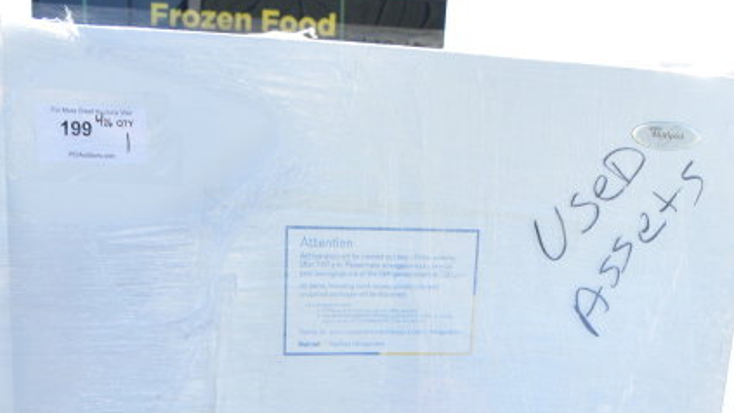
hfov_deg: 31.0
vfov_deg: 15.5
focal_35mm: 68
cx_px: 333
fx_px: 1324
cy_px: 714
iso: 200
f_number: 7.1
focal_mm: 20
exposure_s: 1/200
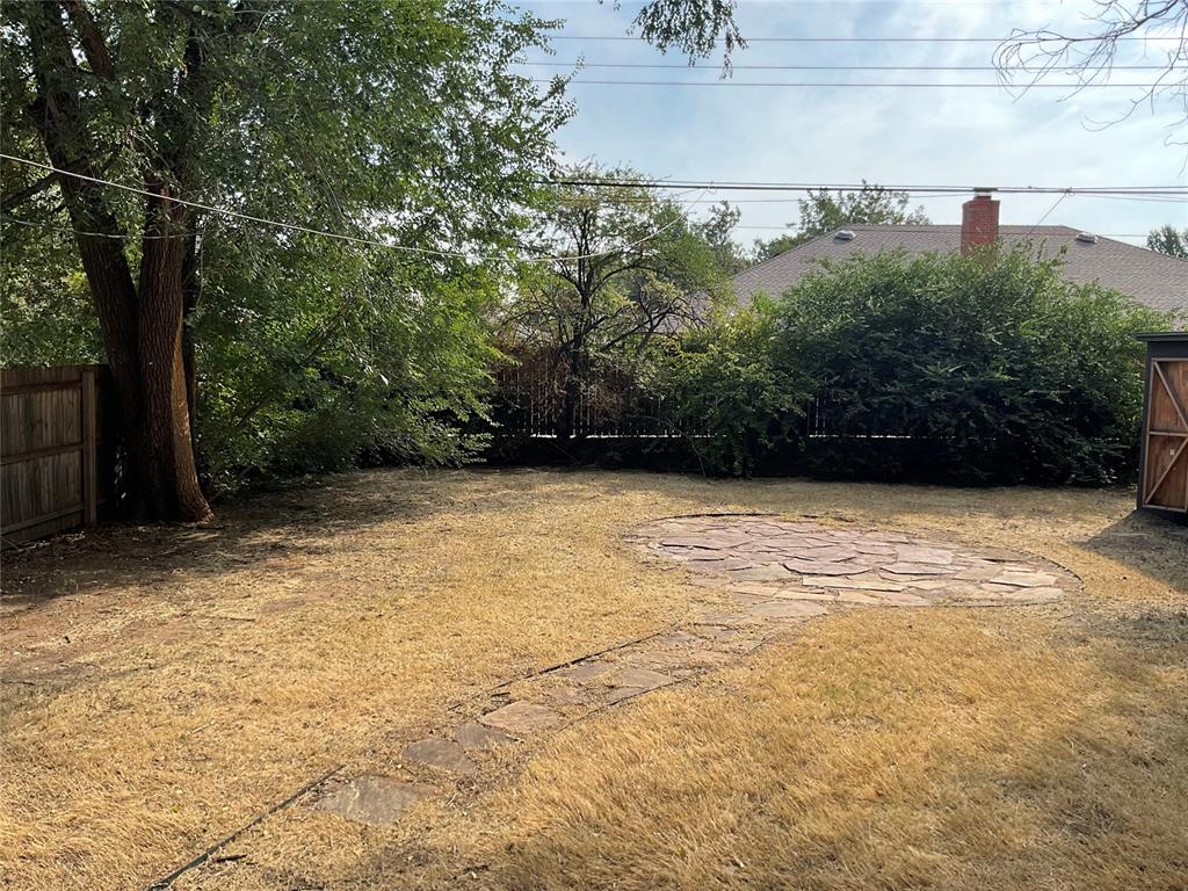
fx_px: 995
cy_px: 446
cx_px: 594
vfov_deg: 48.2
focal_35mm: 29
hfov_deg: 61.7
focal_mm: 3
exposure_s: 1/855
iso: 16
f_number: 1.8
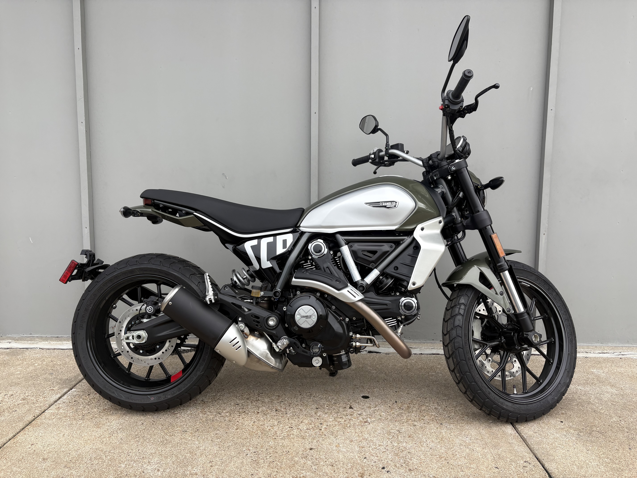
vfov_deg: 53.1
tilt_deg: -6.9
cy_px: 239
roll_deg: -0.7
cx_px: 318
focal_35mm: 26
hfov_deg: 67.3
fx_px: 478
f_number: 1.6
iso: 50
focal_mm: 5.96
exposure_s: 1/345
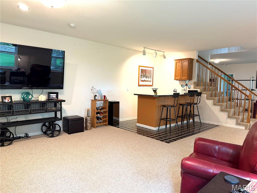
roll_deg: -0.4
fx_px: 178
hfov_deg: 71.6
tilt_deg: -4.1
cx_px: 128
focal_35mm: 24
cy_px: 96
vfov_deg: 56.8
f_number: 1.78
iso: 200
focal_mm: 6.76
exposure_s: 1/60
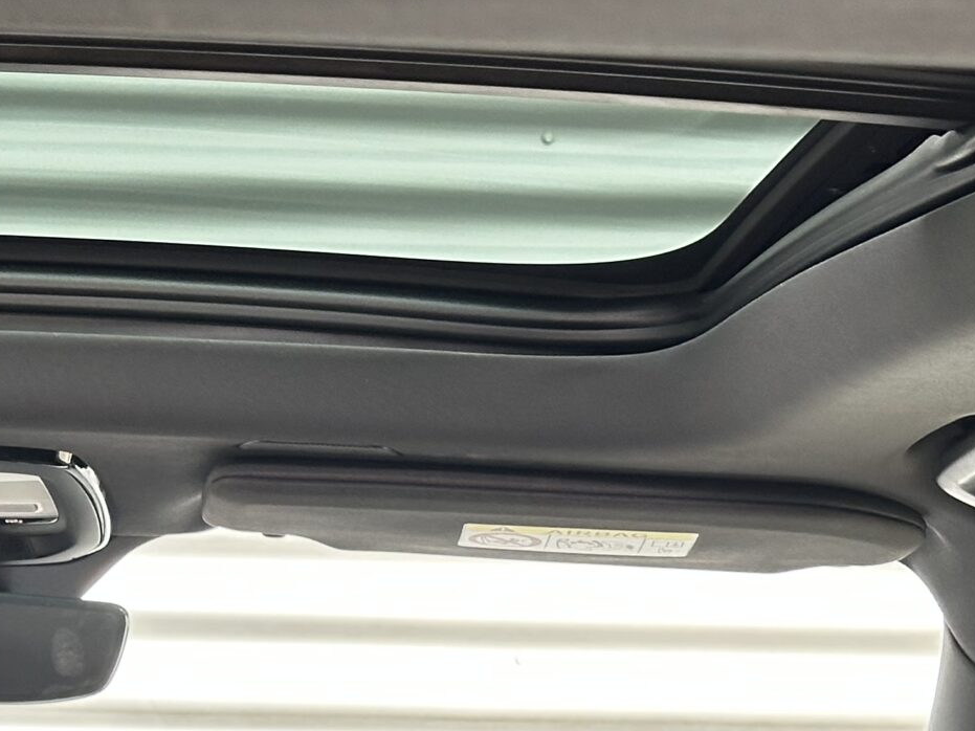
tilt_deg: -7.1
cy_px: 982
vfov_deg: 10.9
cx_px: -42
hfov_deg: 14.7
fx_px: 3717
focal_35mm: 132
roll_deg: -1.6
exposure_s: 1/60
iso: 200
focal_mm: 6.86
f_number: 1.78
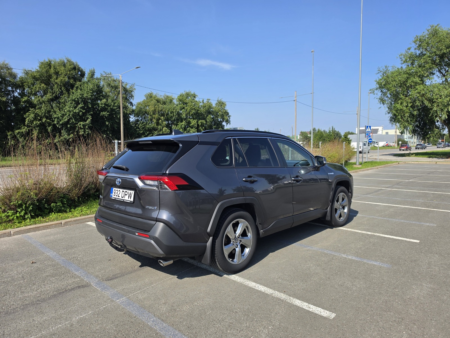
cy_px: 169
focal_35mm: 23
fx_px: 299
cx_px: 225
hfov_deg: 73.9
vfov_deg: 58.9
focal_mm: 6.5
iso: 64
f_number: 1.4
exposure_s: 1/5151
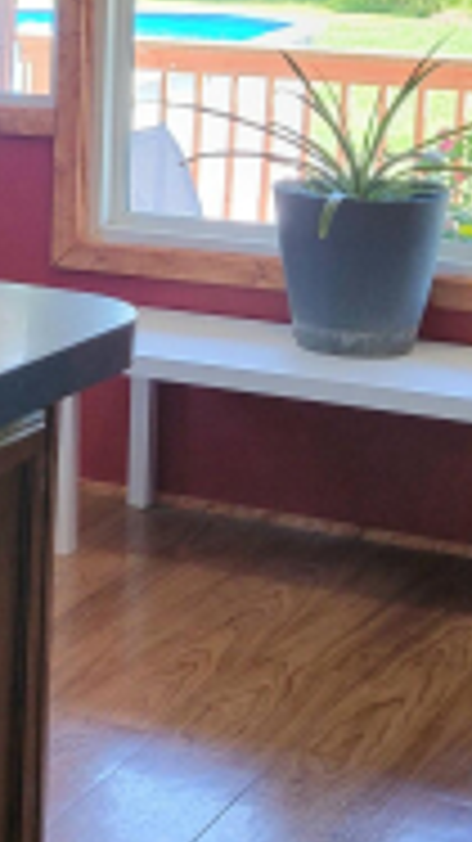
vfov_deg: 20.9
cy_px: 167
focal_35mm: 101
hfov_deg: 11.3
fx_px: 2250
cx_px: -321
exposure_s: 1/120
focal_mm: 5.4
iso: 250
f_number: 1.8
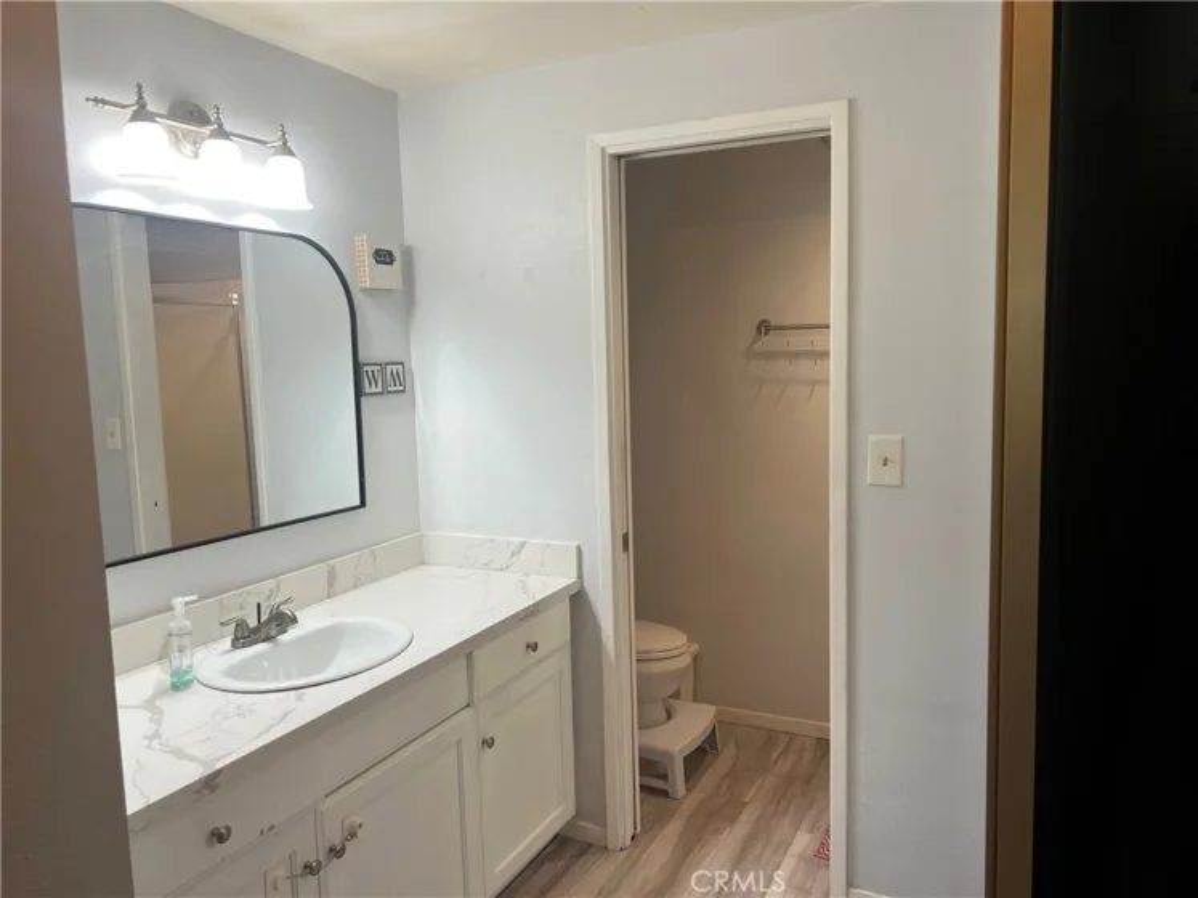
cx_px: 599
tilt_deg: -7.3
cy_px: 449
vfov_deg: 53.1
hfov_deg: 67.3
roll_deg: +2.4
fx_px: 900
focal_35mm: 26
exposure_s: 1/60
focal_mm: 5.7
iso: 64
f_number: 1.5
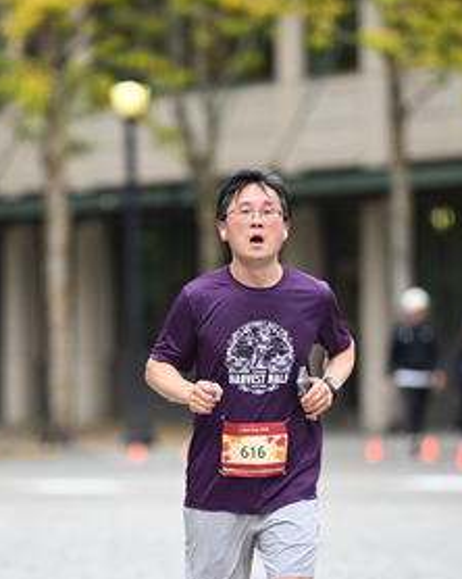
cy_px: 367
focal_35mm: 372
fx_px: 6365
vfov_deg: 5.2
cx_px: 230
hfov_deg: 4.2
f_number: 2.8
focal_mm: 200
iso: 640
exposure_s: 1/2000
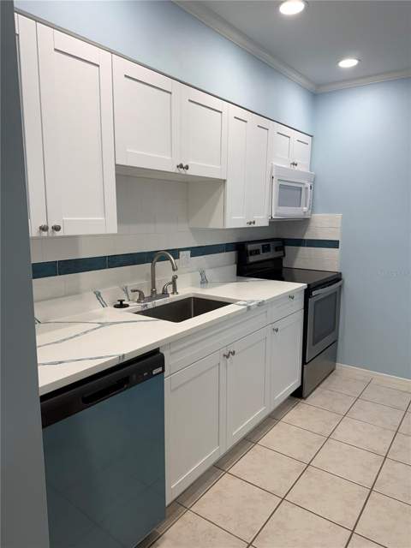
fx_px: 380
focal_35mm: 24
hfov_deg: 56.8
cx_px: 206
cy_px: 274
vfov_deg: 71.6
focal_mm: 6.76
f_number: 1.78
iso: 80
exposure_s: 1/120
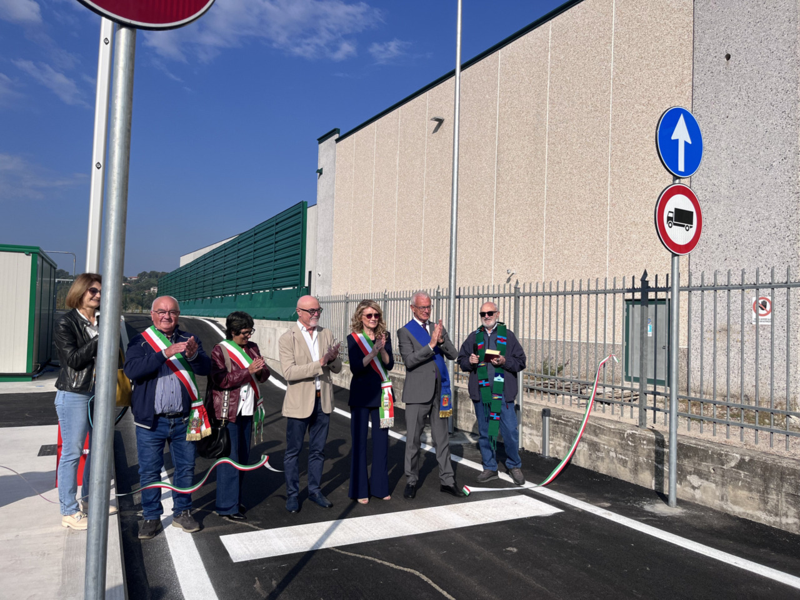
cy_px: 300
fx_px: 601
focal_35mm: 26
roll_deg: -1.1
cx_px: 400
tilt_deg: +2.4
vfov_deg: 53.1
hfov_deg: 67.3
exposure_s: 1/5556
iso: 50
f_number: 1.6
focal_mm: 5.1
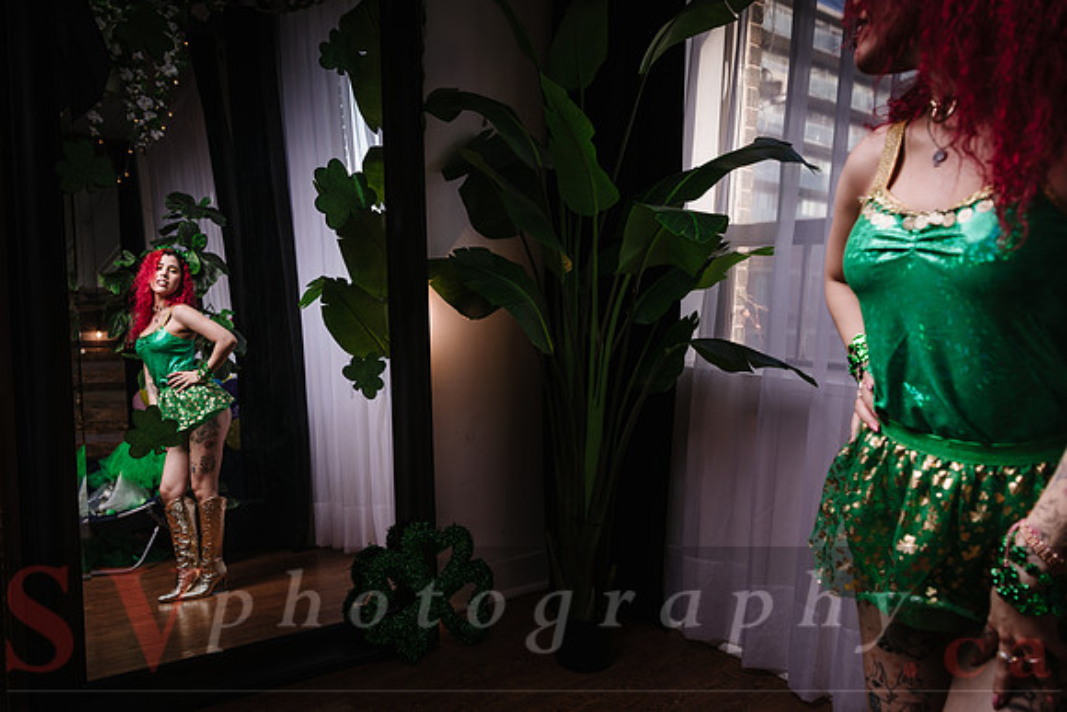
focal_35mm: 26
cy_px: 390
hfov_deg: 68.6
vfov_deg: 49.0
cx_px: 482
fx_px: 780
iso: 64
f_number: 4.5
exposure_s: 1/160
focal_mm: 24
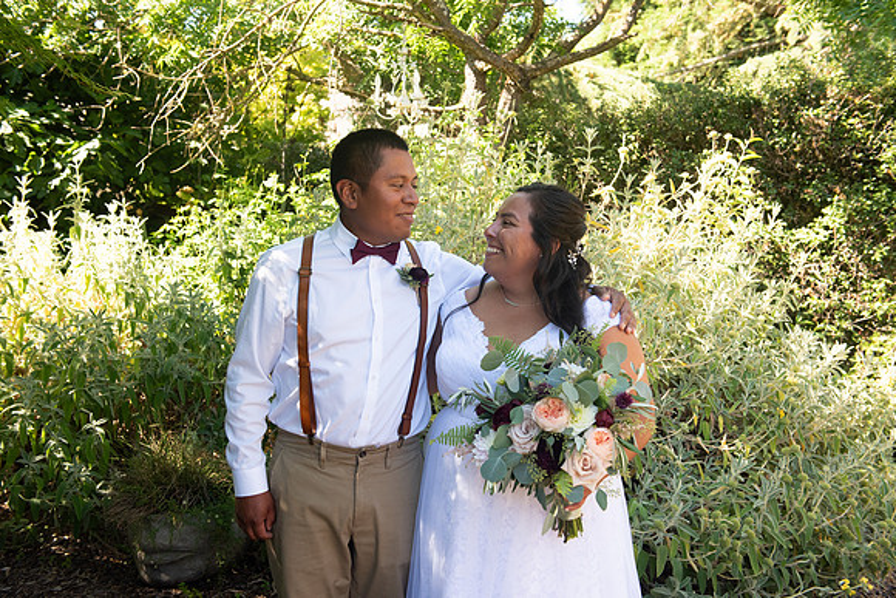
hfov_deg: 48.4
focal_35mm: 40
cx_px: 448
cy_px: 299
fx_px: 996
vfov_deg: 33.4
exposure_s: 1/400
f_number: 4.5
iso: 640
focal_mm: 40
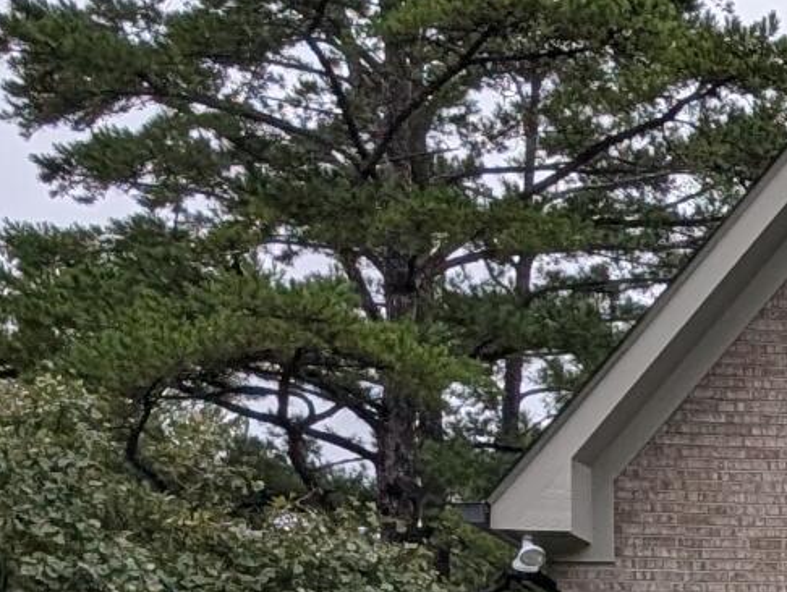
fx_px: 3370
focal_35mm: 148
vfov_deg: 9.3
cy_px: 1266
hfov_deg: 10.4
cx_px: 2193
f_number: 1.68
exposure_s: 1/312
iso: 22
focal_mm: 6.9
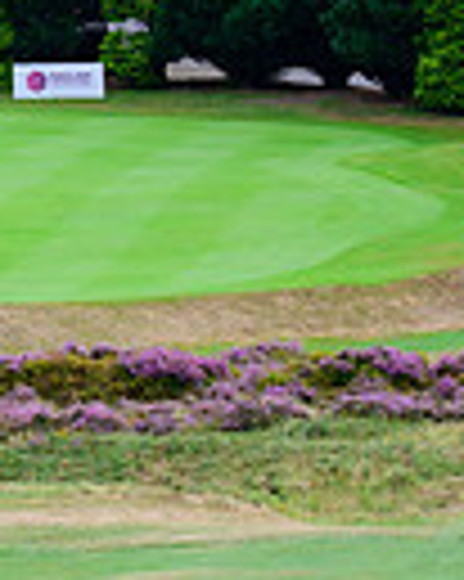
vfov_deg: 4.6
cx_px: -721
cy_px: -124
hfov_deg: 3.6
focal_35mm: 422
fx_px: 7253
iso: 800
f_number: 6.3
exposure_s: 1/1600
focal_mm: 100
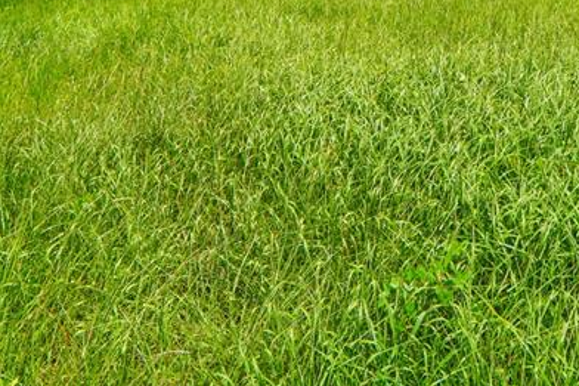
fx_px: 756
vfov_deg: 25.0
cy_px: -111
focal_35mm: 47
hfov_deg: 40.1
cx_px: 471
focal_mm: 12
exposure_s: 1/320
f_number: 6.3
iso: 100
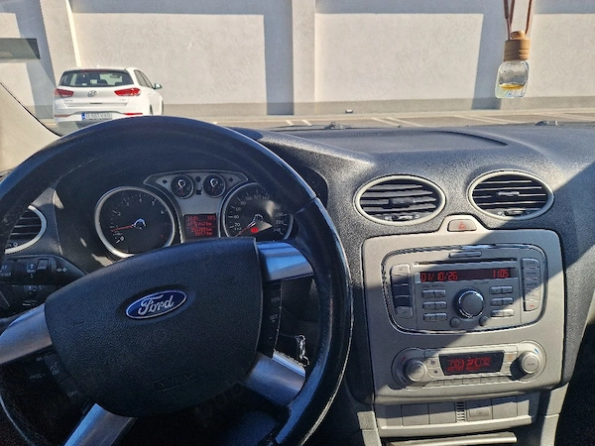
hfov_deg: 73.9
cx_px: 298
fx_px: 395
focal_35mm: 23
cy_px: 223
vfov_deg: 58.9
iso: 50
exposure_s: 1/588
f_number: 1.8
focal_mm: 5.4
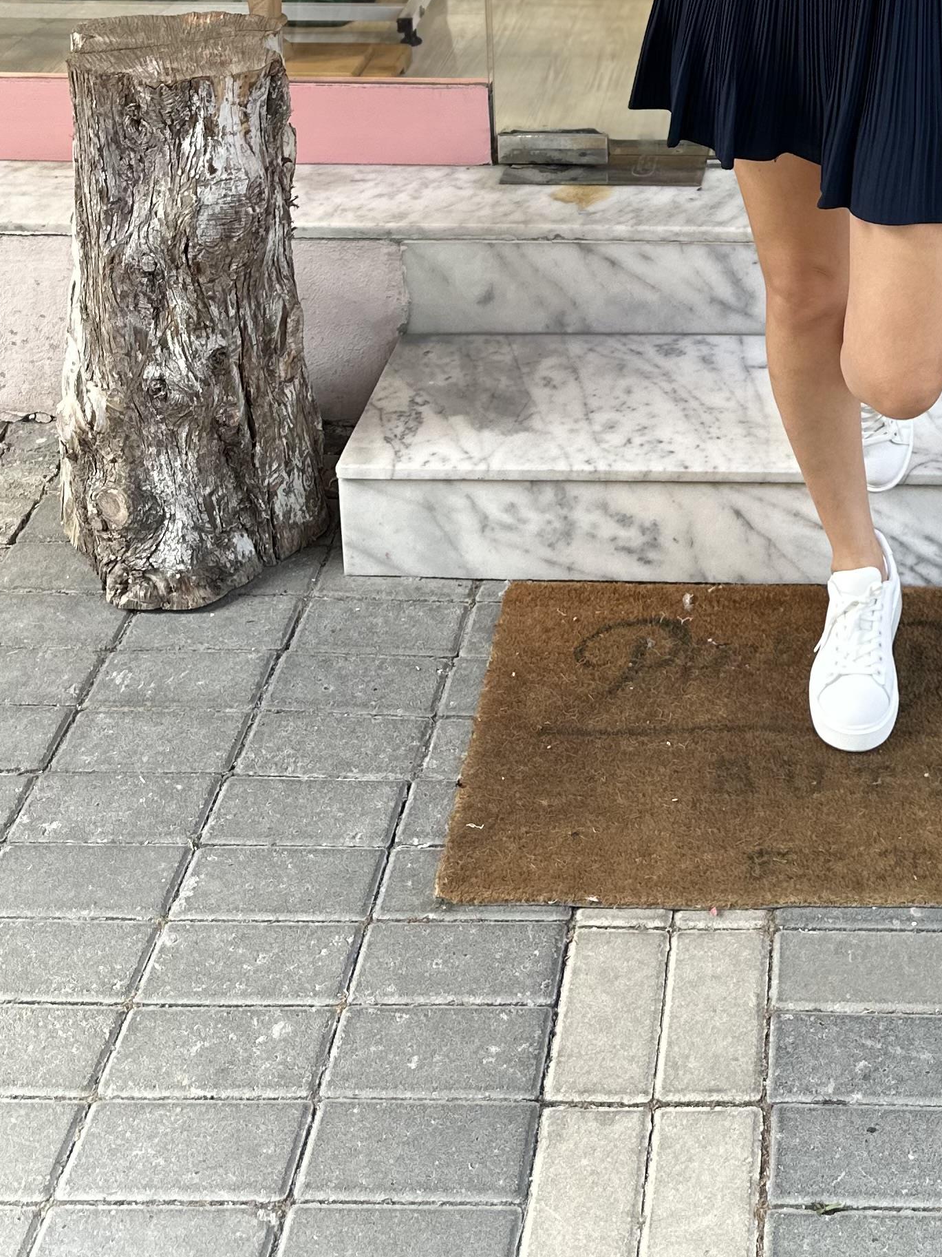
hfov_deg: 26.3
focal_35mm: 53
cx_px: 897
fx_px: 1923
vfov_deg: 32.4
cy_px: -82
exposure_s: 1/262
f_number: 1.78
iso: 80
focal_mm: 6.86
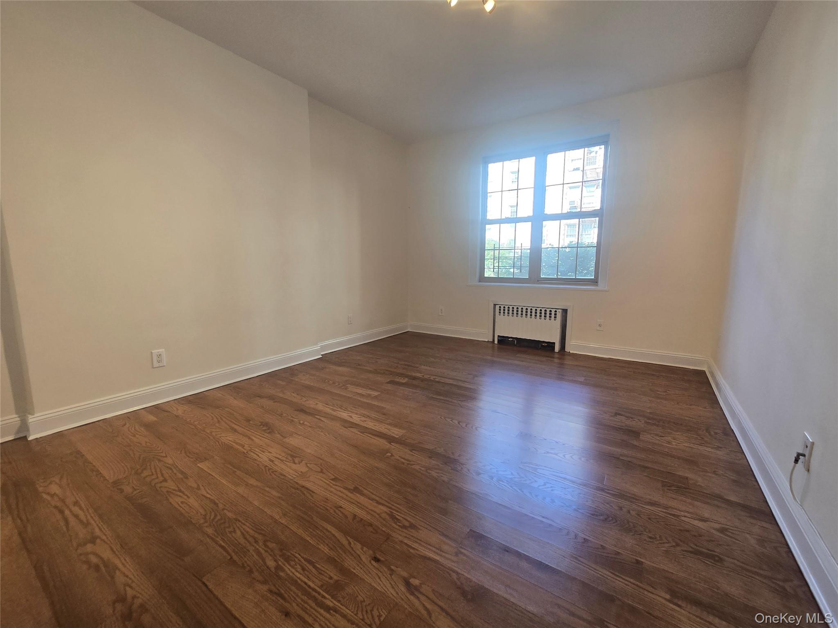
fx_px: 315
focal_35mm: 13
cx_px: 419
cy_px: 314
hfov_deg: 106.2
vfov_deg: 89.9
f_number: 2.2
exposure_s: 1/60
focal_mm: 2.2
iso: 80
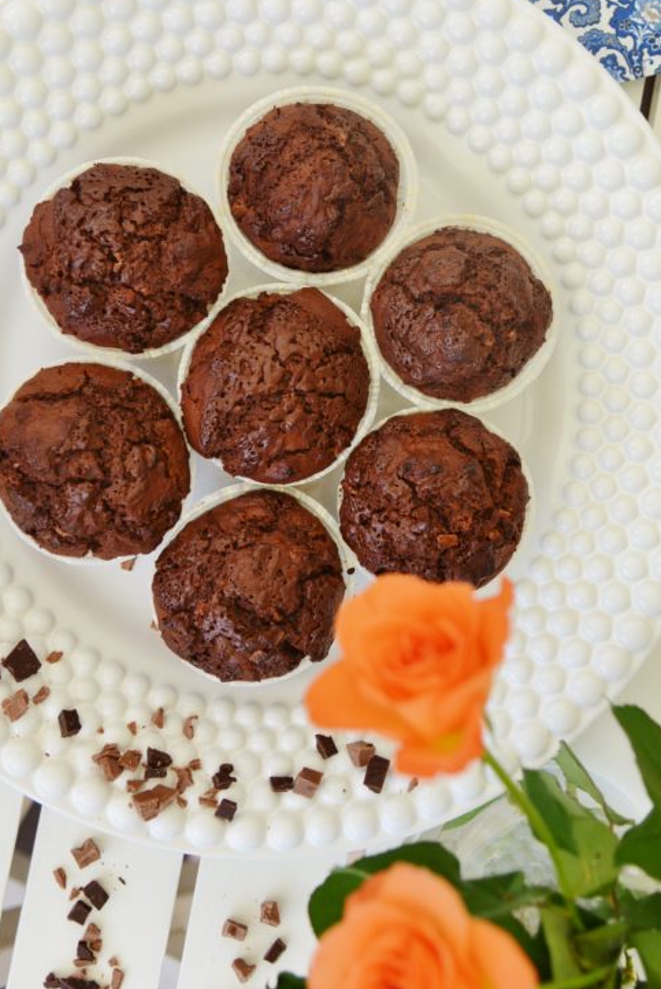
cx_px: 353
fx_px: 1870
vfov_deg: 29.5
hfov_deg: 20.0
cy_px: 378
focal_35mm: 68
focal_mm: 48
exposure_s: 1/1600
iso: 640
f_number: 4
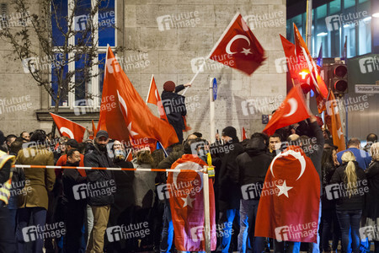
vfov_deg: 14.4
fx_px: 1000
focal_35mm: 95
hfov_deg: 21.5
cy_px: 126
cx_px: 190
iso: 3200
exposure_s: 1/25
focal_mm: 95
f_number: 2.8
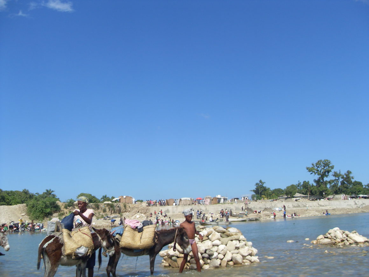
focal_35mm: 37
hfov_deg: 50.1
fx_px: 394
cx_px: 184
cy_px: 138
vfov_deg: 38.7
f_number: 7
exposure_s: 1/350
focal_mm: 6.3
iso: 80
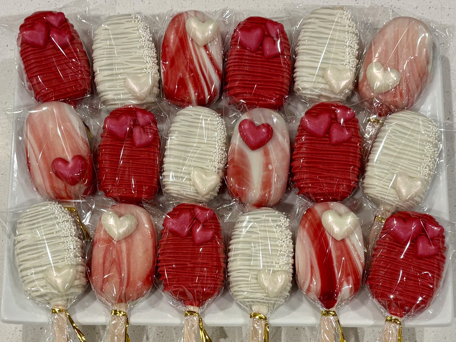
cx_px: 228
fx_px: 343
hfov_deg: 67.3
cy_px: 171
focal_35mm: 26
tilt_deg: -79.8
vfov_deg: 53.1
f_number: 1.6
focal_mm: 5.96
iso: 80
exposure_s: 1/60
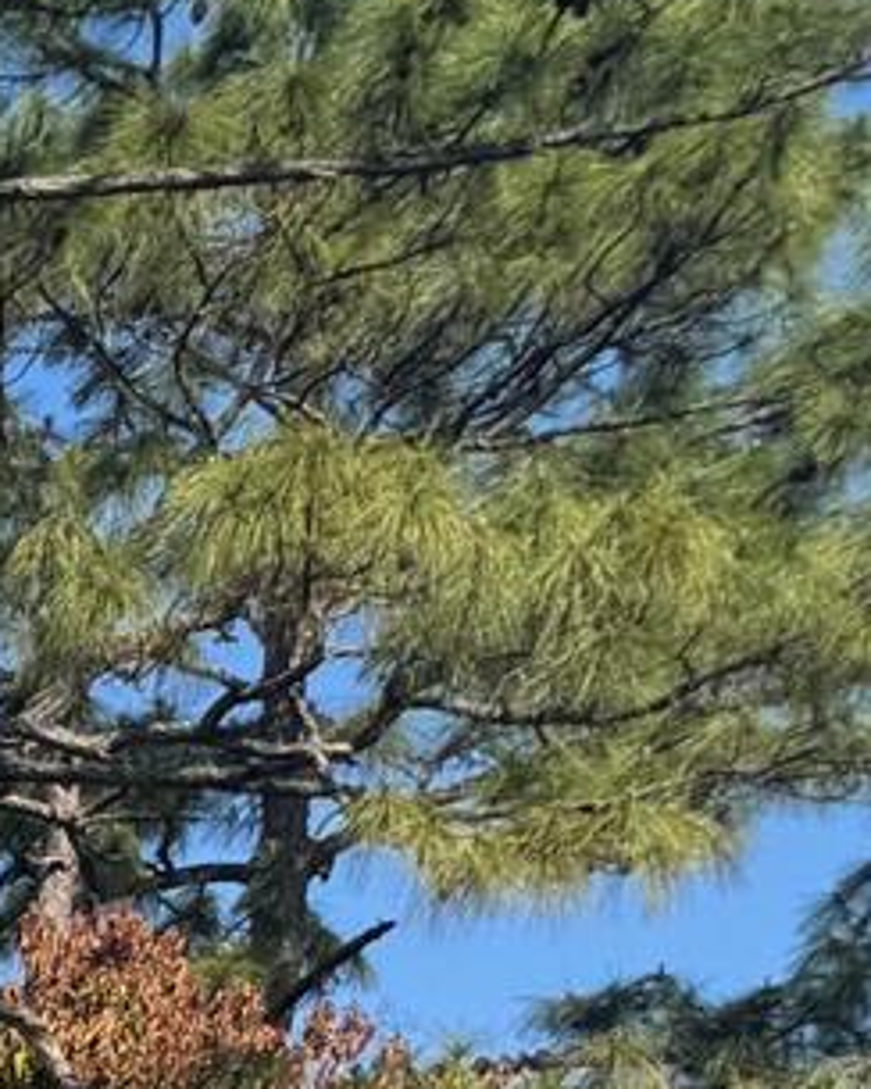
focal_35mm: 123
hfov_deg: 9.2
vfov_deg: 13.6
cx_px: -1981
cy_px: 2089
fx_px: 3963
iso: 80
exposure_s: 1/4310
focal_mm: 6.76
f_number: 1.78
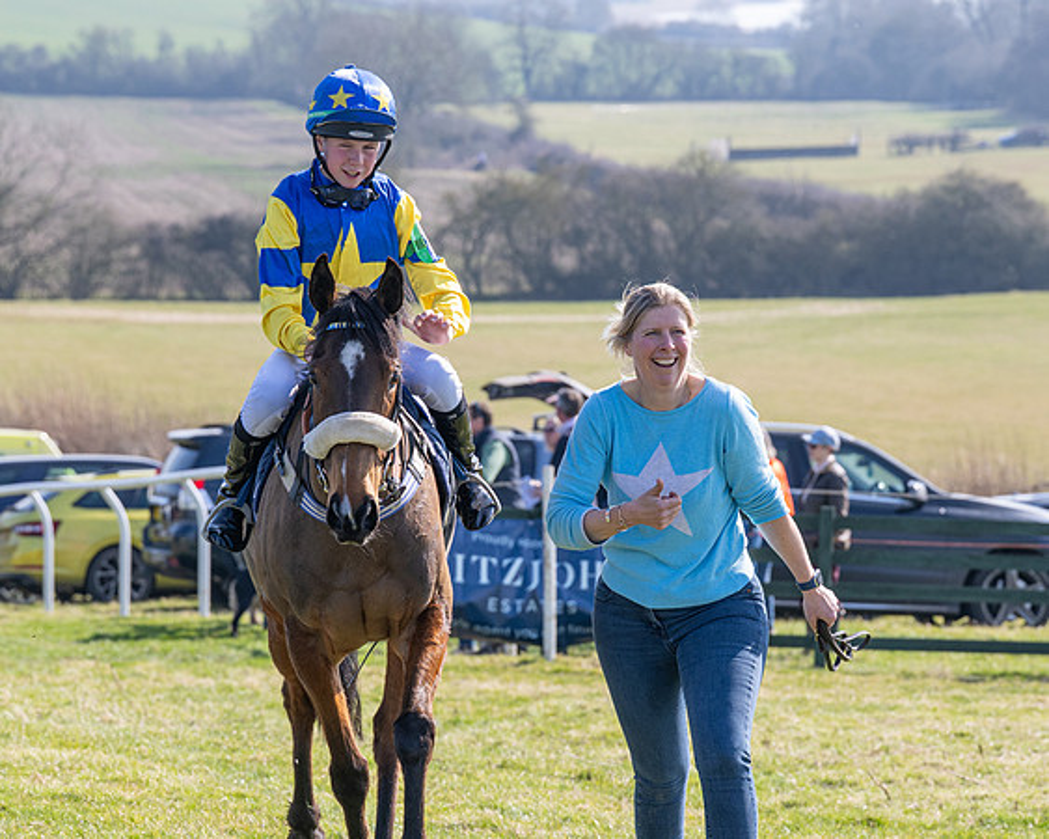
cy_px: 412
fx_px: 5308
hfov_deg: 11.3
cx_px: 456
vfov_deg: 9.0
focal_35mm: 171
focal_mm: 97
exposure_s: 1/800
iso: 200
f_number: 5
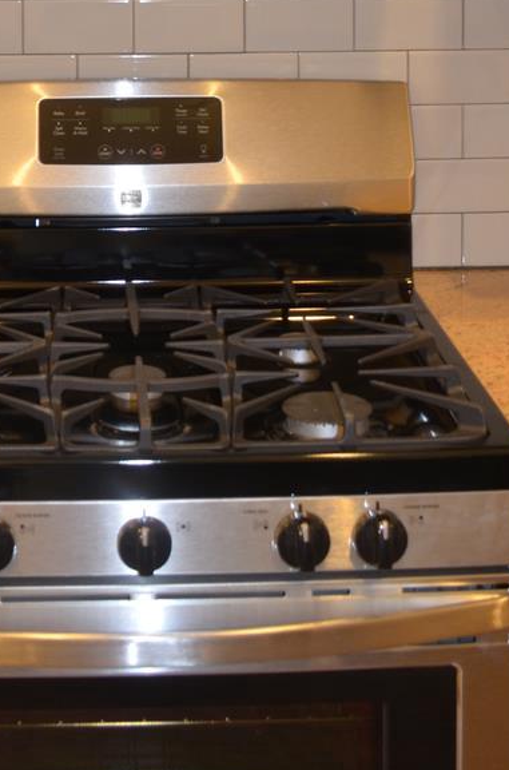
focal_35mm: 72
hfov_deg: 18.7
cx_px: 136
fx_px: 1535
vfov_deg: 25.1
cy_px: -179
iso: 560
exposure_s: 1/30
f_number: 3.5
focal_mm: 18
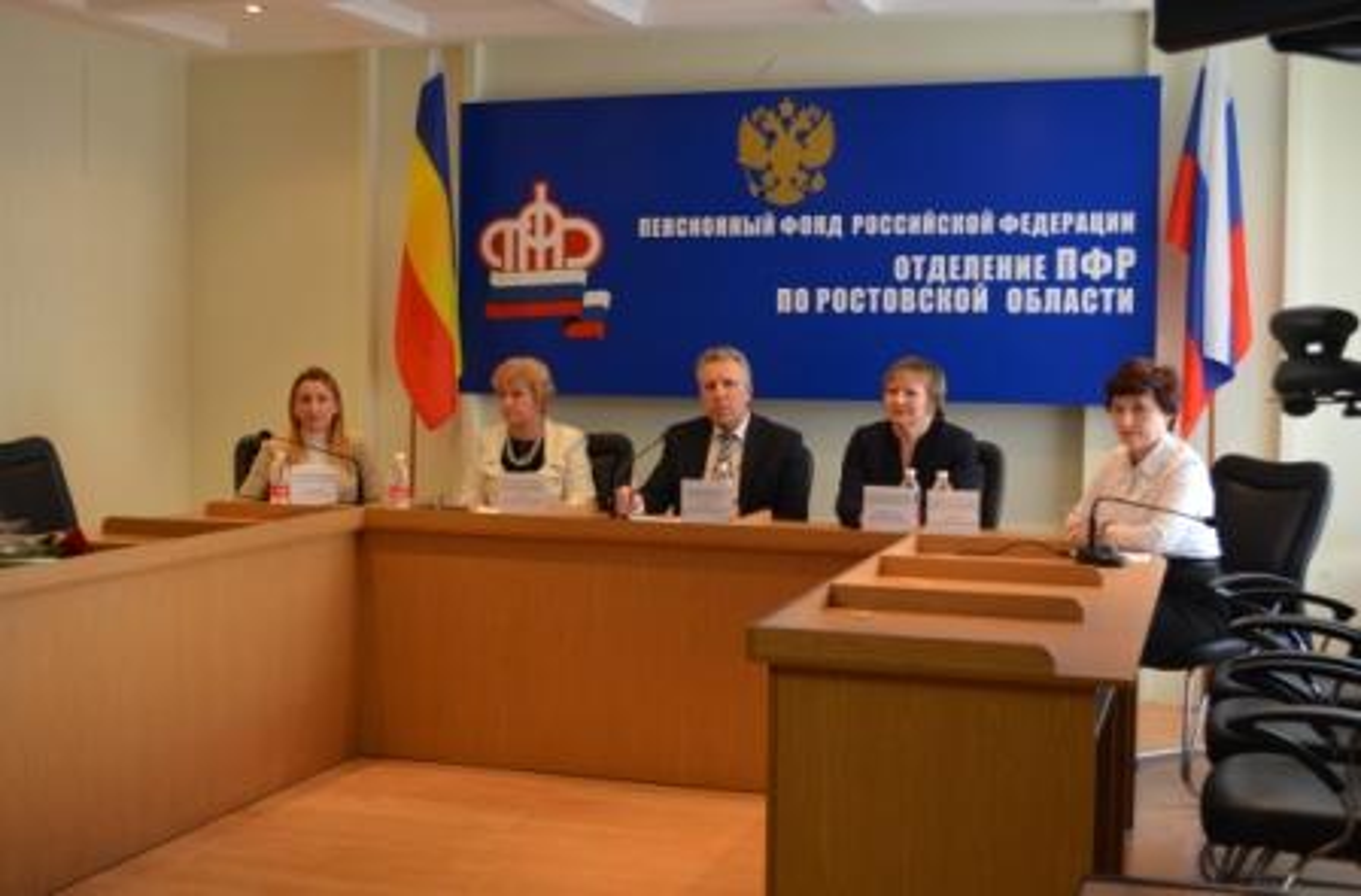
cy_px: 448
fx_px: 1638
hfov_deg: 45.1
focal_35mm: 44
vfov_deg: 30.6
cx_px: 680
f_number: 4.5
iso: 800
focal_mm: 29
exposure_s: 1/50
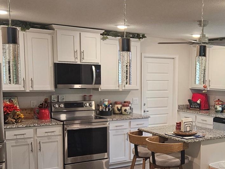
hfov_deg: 36.0
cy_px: 119
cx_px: 168
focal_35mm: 52
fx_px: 338
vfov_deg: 27.8
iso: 250
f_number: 1.8
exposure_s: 1/120
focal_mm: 5.4
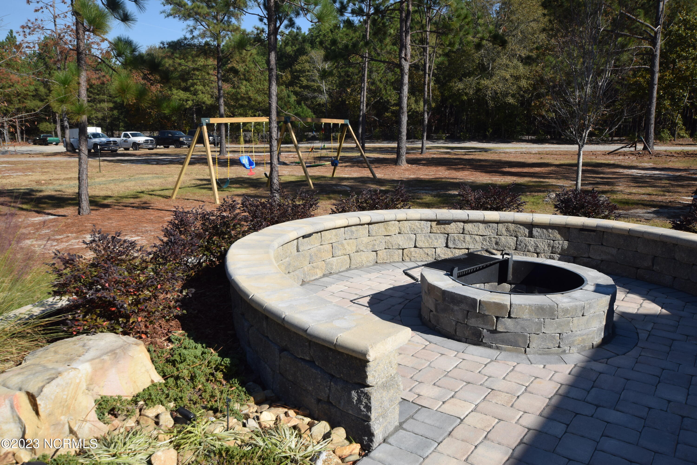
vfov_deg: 43.6
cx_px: 348
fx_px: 581
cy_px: 232
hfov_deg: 61.9
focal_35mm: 30
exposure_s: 1/400
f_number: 10
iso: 200
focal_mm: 20
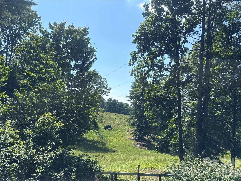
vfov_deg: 56.8
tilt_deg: +6.5
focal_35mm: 24
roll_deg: -4.5
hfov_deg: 71.6
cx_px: 120
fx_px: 167
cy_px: 90
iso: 80
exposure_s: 1/3953
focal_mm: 6.76
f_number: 1.78
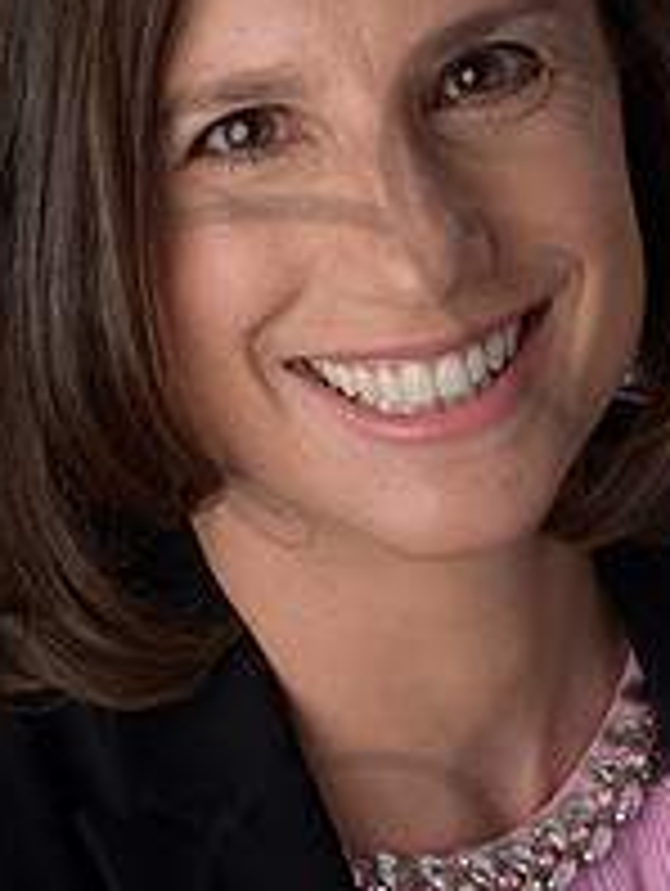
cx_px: 524
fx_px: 6155
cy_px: 468
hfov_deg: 6.2
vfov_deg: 8.3
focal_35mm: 239
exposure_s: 1/100
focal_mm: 85
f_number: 11
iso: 125
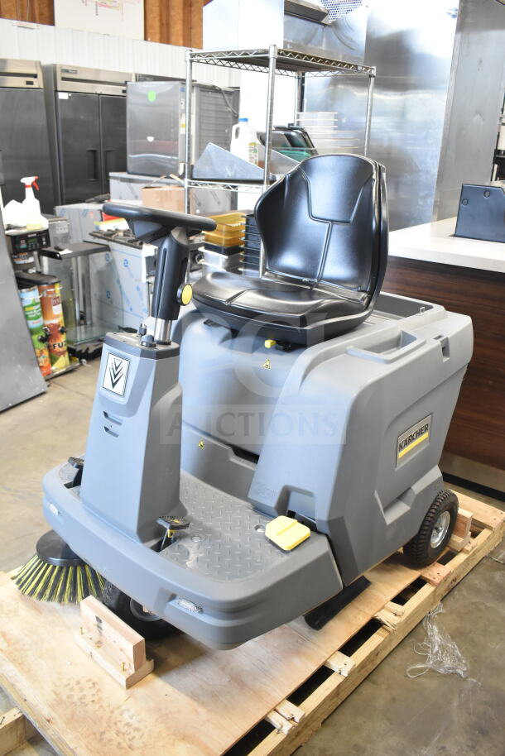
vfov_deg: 61.9
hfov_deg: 43.6
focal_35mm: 30
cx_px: 252
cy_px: 378
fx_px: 631
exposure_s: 1/30
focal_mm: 20
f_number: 3.8
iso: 2000
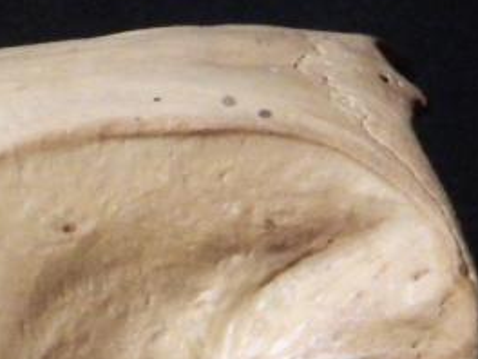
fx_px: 8092
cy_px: 614
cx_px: -675
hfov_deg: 3.3
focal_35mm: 586
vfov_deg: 2.5
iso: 400
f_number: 4.5
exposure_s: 1/40
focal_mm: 18.6
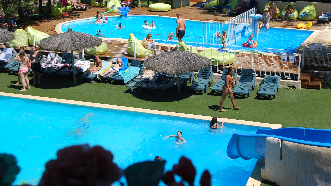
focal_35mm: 57
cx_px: 185
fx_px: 500
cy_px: 63
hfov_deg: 36.6
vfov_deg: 21.0
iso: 100
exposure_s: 1/250
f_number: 8
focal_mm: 32
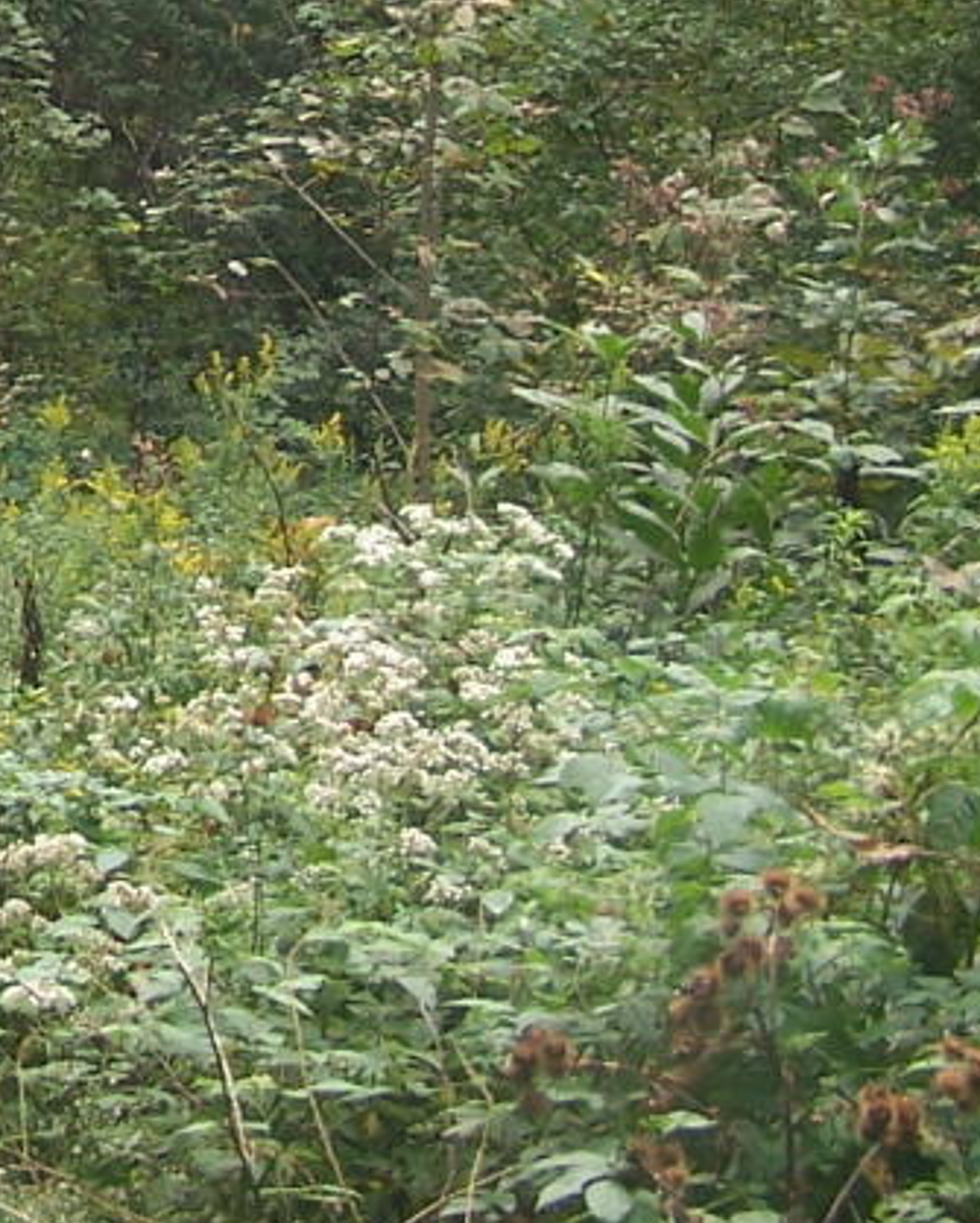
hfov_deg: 12.3
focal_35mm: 121
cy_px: -110
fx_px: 4382
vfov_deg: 15.5
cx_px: -404
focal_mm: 6.3
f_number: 2.8
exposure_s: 1/100
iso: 80
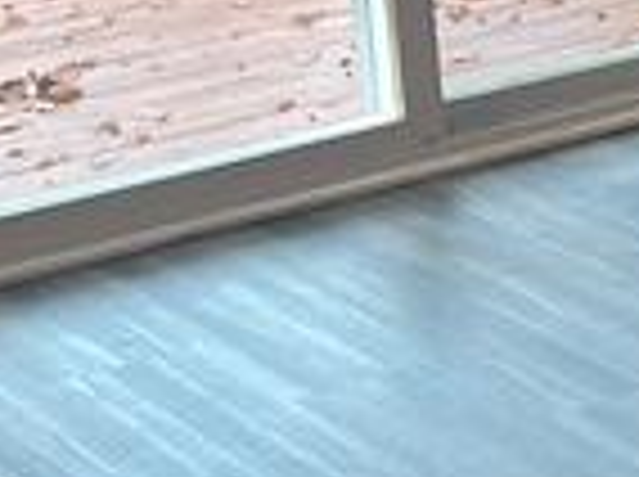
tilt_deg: -14.5
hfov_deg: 9.0
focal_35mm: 188
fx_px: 3465
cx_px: 1786
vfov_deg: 7.8
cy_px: -176
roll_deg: +0.6
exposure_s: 1/120
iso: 100
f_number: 1.5
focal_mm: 5.7
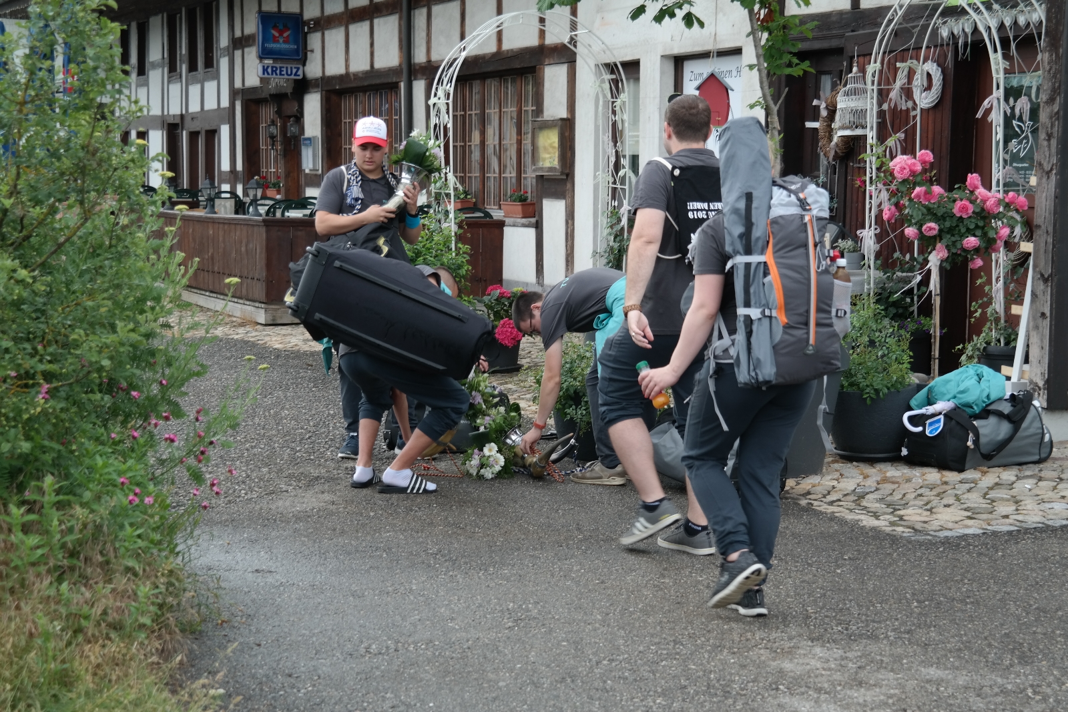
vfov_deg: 21.2
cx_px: 534
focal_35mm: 64
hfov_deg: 31.4
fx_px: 1898
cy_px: 356
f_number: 5
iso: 100
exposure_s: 1/160
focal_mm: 42
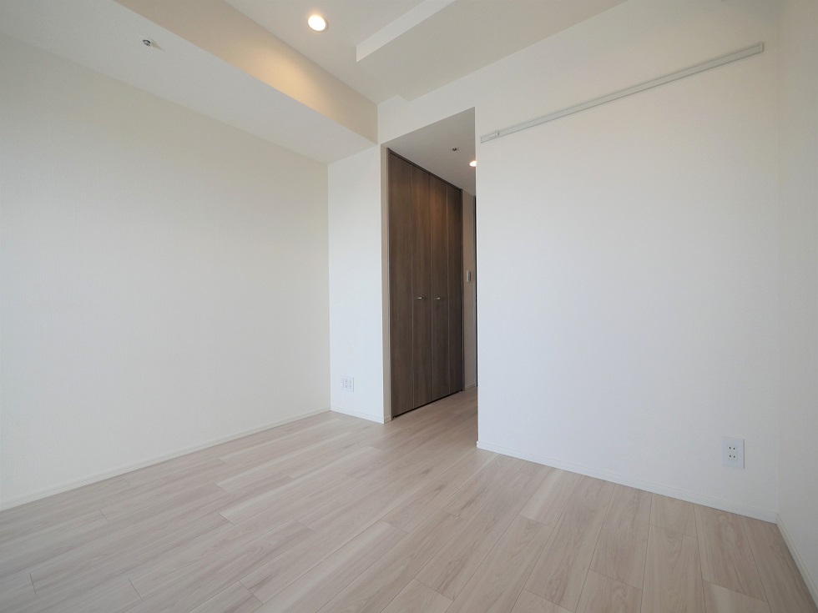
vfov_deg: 85.7
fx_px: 331
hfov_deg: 102.1
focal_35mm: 14
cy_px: 306
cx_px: 409
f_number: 4
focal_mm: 7
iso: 640
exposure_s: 1/320
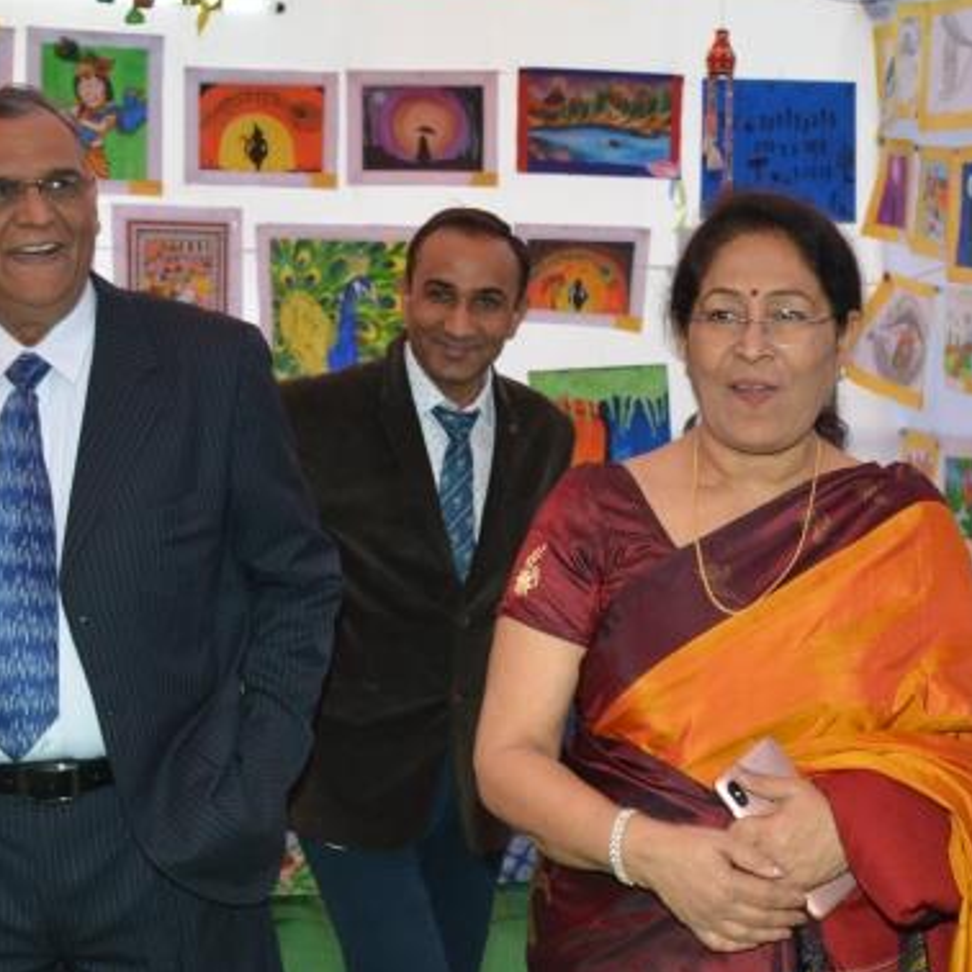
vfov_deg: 22.7
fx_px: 2414
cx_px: 651
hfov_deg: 22.7
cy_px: 644
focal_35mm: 76
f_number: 5
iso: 200
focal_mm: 22
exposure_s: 1/125
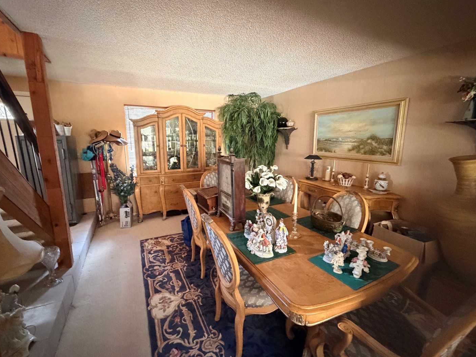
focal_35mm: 16
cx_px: 236
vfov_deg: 78.1
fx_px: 220
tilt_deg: -9.8
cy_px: 176
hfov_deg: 94.5
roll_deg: +0.0
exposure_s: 1/43
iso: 1250
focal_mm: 2.22
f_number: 2.2
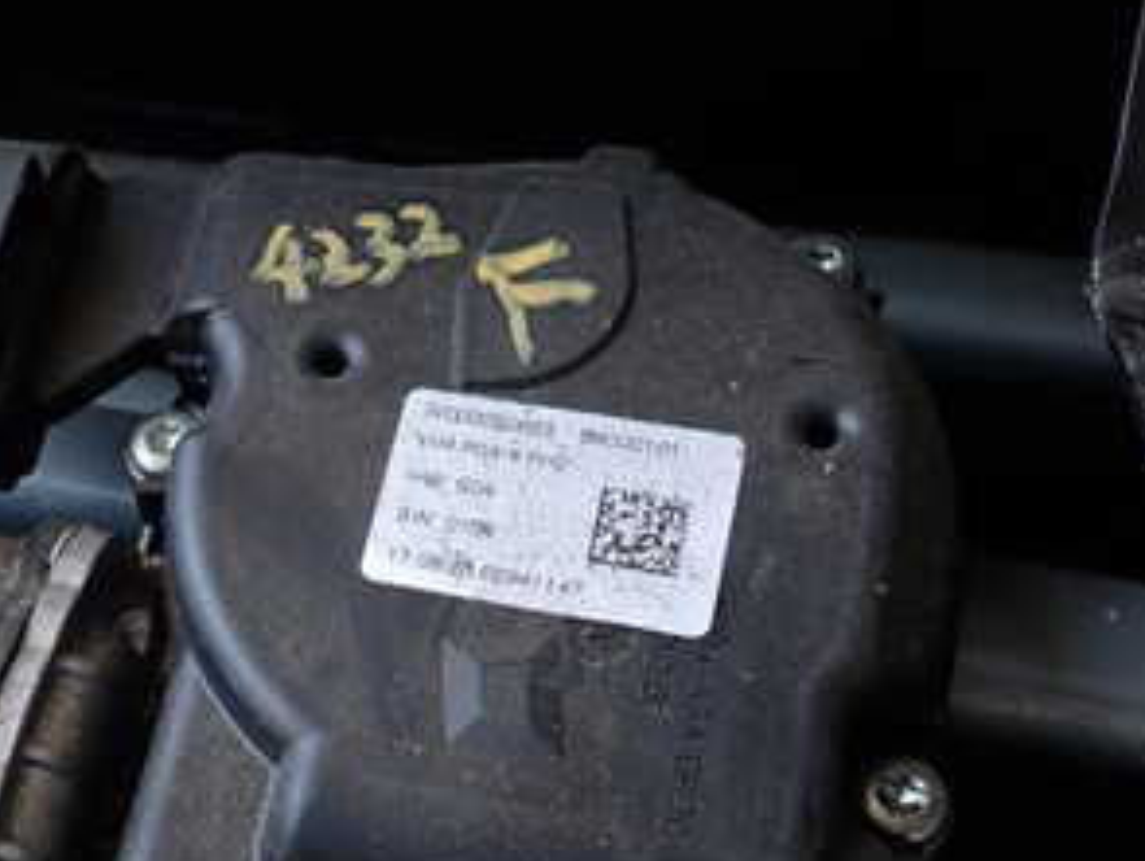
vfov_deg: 28.0
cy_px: 697
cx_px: 160
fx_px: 1688
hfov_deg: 35.7
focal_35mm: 51
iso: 100
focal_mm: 4.5
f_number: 2.8
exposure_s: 1/100
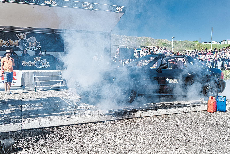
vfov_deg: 37.9
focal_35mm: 35
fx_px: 224
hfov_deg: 54.4
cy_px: 77
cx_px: 115
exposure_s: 1/160
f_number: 4
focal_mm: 35
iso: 100
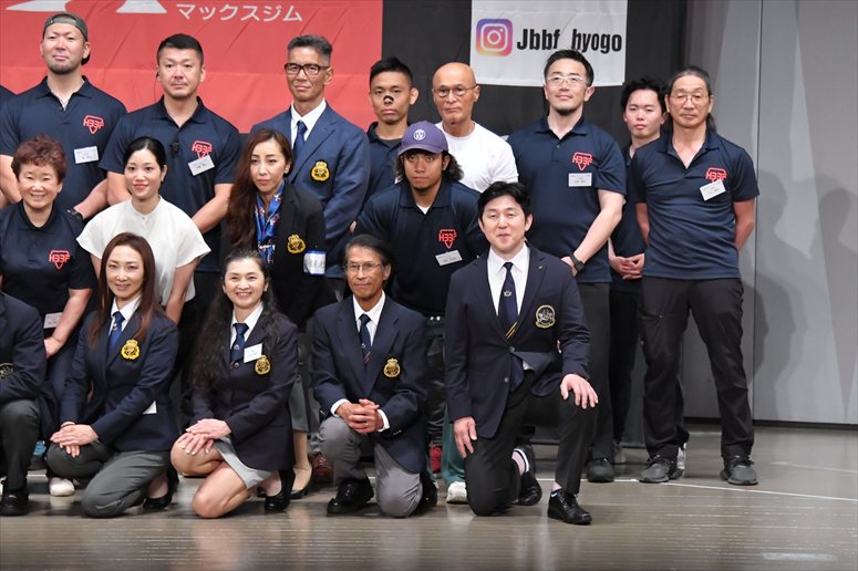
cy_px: 286
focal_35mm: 187
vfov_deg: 7.3
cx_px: 429
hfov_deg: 11.0
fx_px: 4455
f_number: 5.6
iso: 6400
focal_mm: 125
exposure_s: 1/400
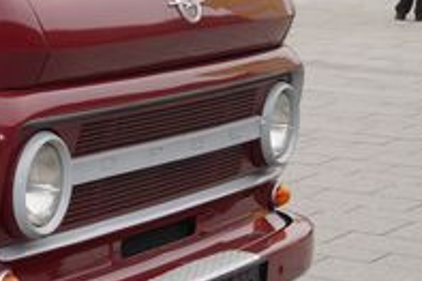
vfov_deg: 9.3
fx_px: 1710
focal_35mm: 146
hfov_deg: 12.7
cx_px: -351
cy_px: -2
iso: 100
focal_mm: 24
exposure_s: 1/100
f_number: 5.6
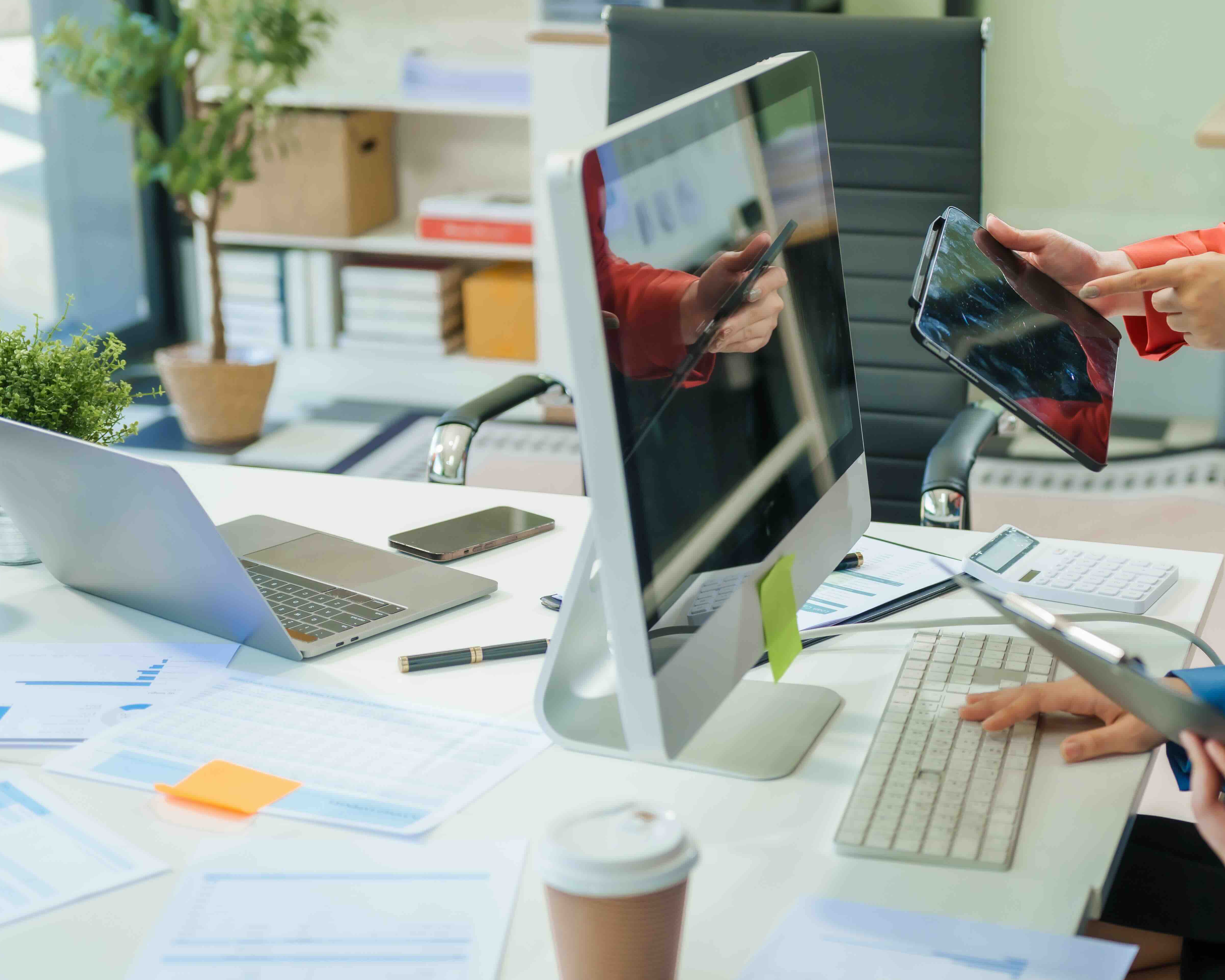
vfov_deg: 22.4
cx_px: 884
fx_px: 2474
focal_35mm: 68
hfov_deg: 27.5
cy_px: 501
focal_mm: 49.9
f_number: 2.8
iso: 400
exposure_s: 1/125
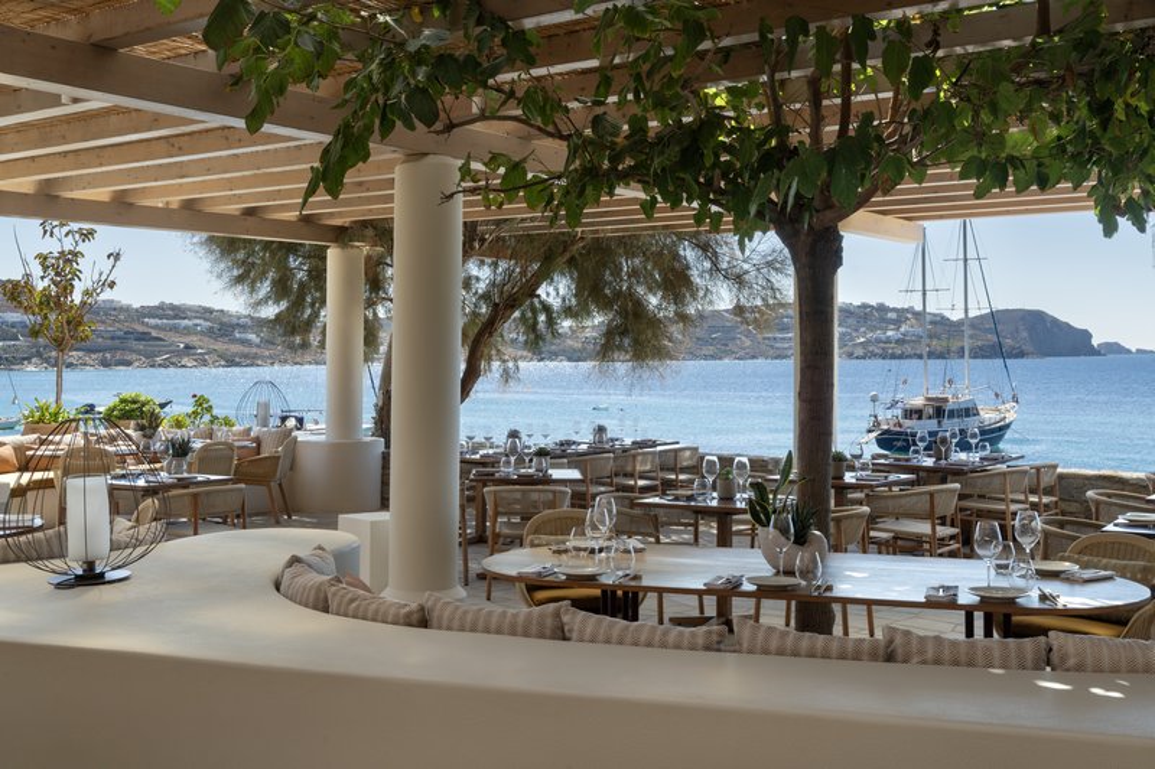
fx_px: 1251
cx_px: 578
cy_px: 384
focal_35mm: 39
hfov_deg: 49.6
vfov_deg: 34.2
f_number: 11
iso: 100
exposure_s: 1/125
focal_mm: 39
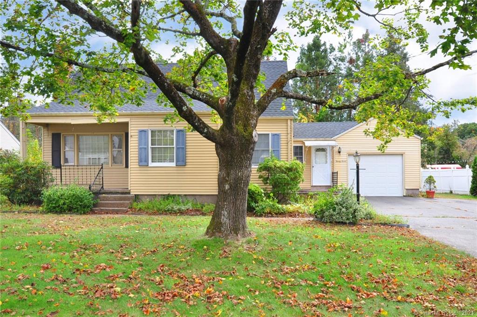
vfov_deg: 53.0
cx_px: 238
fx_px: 317
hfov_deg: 73.8
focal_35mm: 24
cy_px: 158
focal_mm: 16
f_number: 8
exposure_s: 1/125
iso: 320
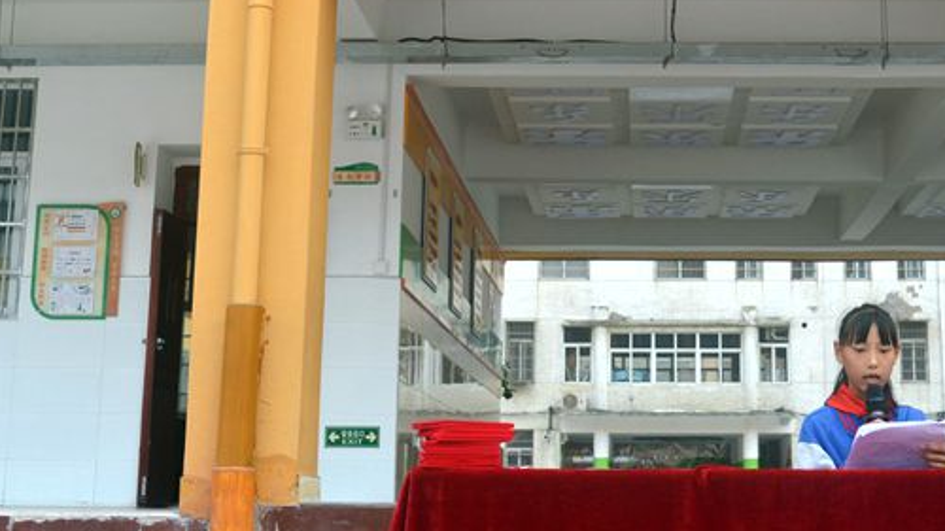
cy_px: 114
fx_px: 1699
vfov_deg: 17.6
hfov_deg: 30.9
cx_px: 605
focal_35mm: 68
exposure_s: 1/125
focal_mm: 27
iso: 125
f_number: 5.6
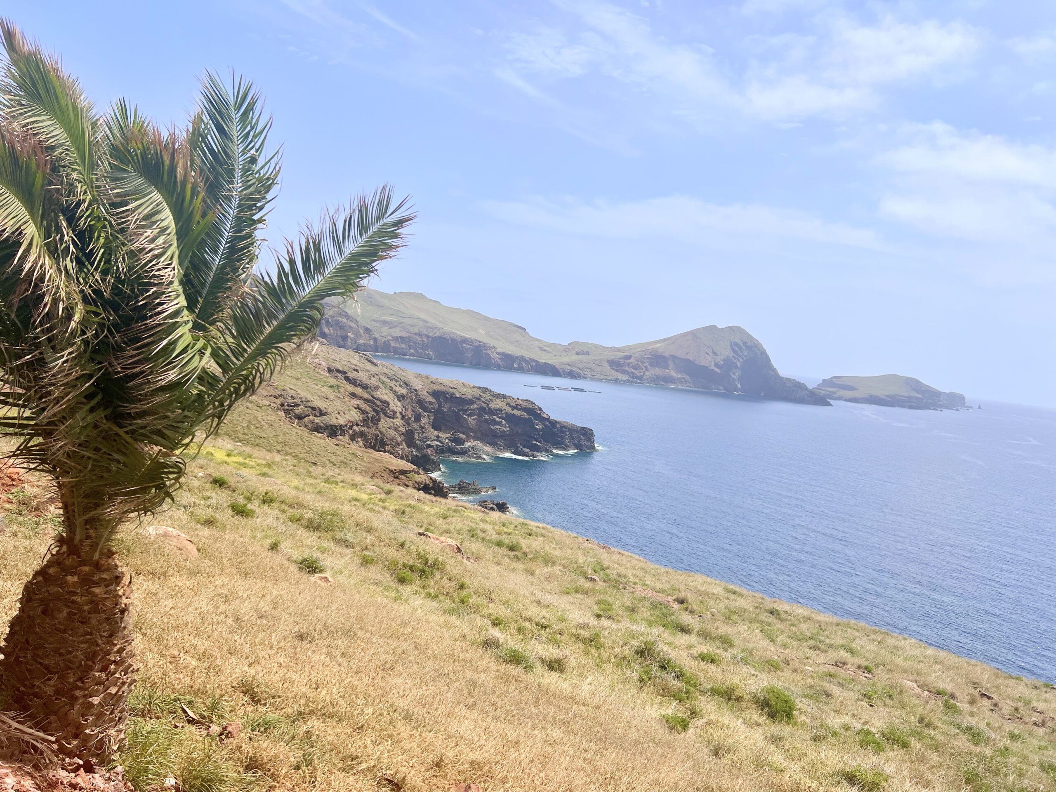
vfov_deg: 53.1
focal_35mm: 26
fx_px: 793
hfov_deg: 67.3
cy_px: 396
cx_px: 528
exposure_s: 1/6211
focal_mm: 5.7
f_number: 1.5
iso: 50
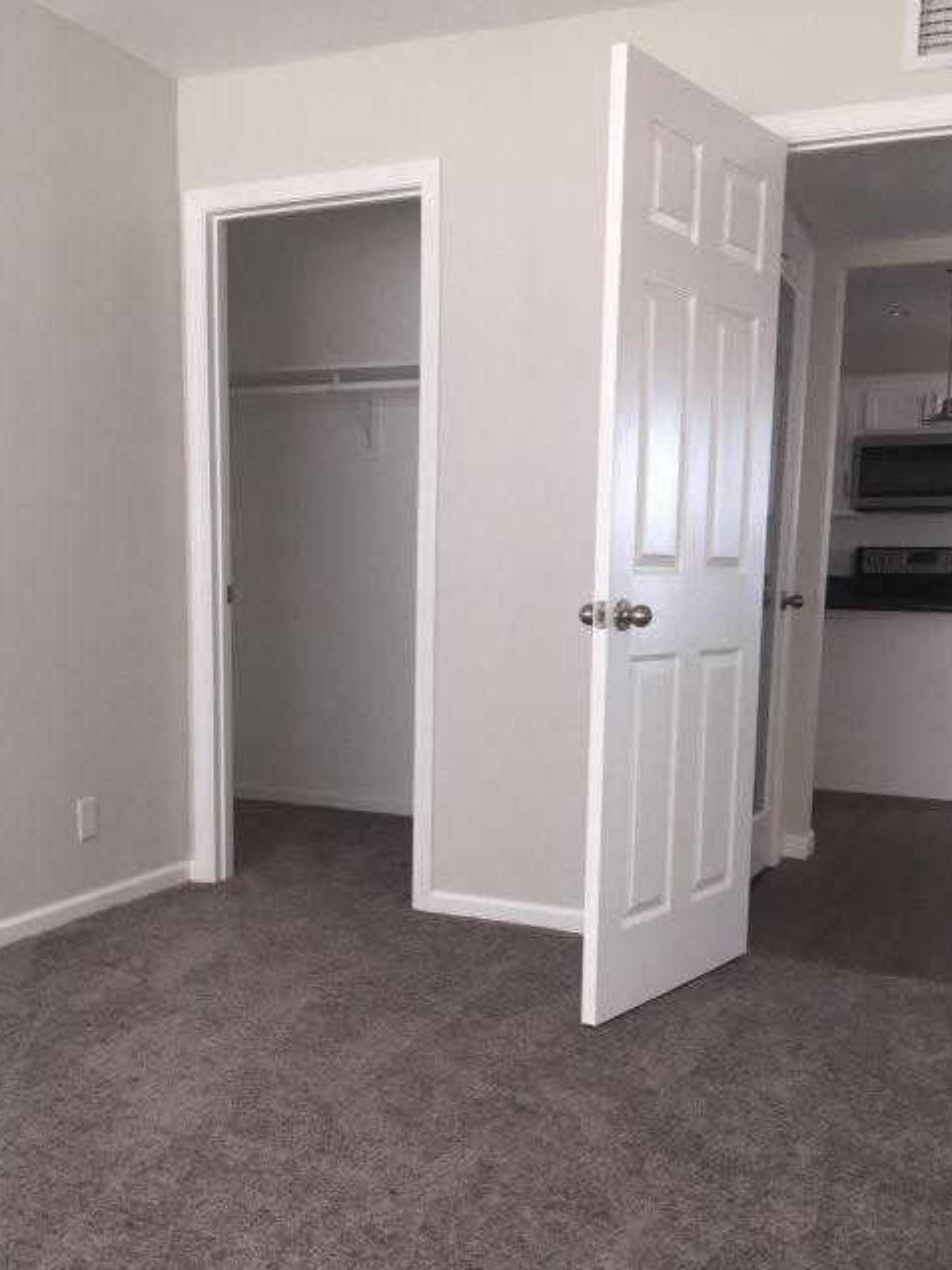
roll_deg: -0.8
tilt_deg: -6.4
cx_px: 435
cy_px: 765
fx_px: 1283
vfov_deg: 52.3
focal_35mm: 35
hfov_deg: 40.7
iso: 125
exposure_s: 1/30
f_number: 2.2
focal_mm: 4.15
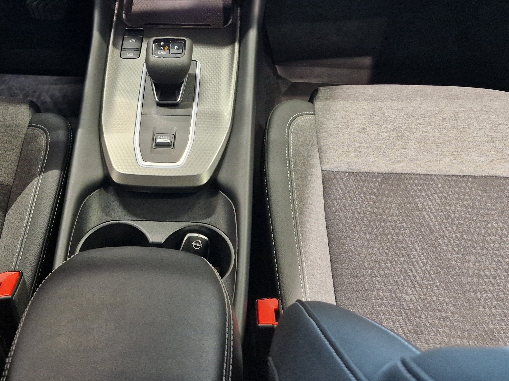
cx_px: 193
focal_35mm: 44
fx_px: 647
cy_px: 17
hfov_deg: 42.6
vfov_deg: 30.9
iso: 400
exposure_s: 1/100
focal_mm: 5.4
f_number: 1.8
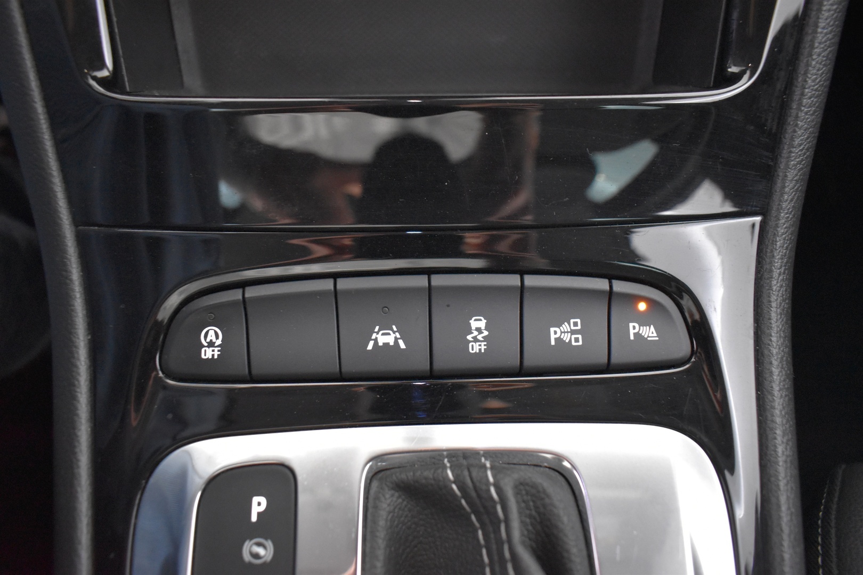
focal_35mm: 27
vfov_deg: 47.9
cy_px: 288
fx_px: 647
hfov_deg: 67.4
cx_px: 432
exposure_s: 1/10
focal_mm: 18
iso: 3200
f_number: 3.5
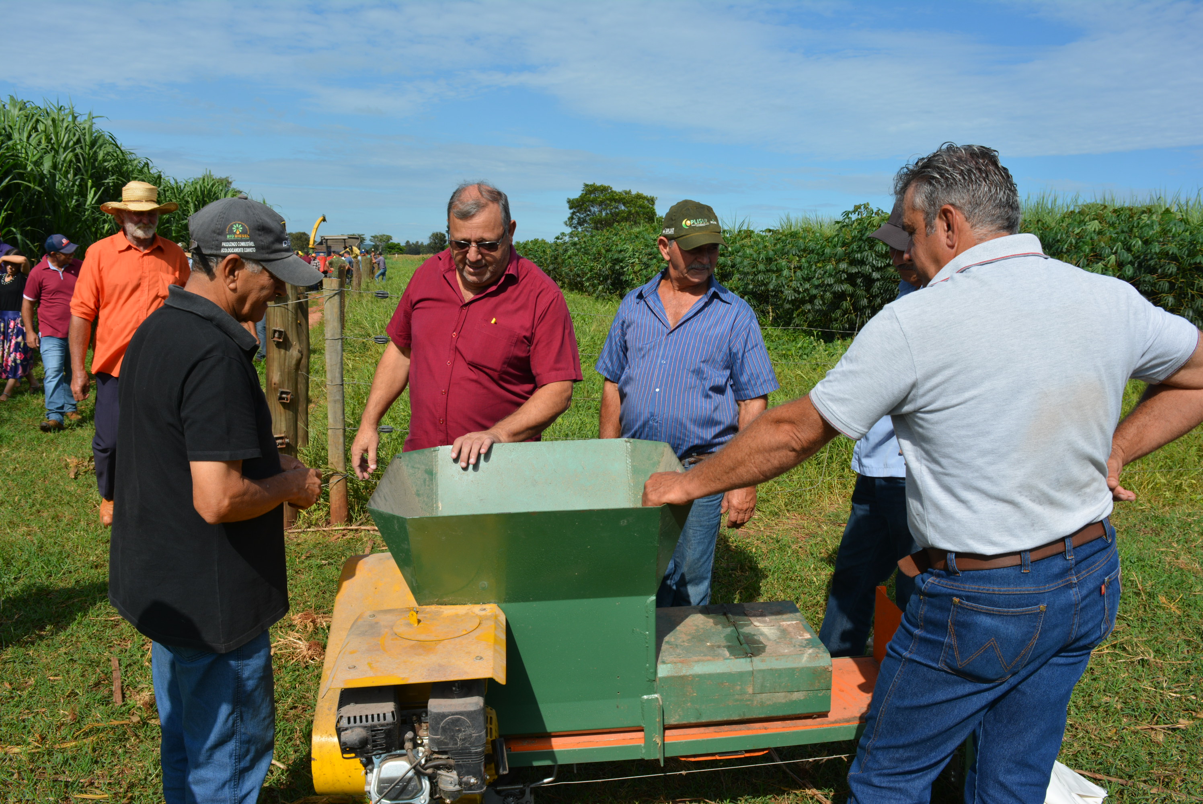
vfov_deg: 48.0
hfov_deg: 67.3
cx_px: 602
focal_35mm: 27
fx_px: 903
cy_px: 402
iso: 100
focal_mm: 18
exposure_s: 1/320
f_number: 9
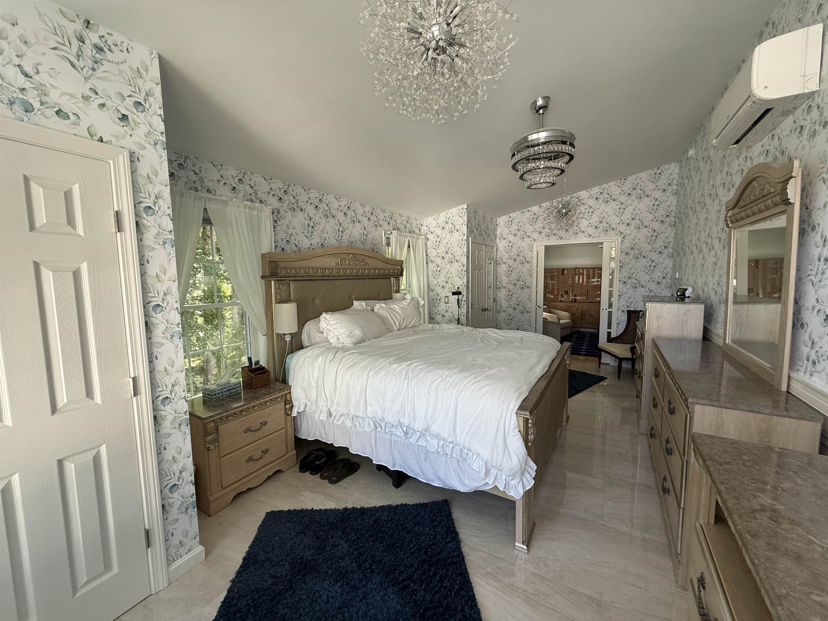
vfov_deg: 85.7
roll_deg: +1.6
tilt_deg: -6.1
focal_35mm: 14
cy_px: 310
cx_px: 414
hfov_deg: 102.1
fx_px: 335
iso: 160
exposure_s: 1/99
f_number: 2.2
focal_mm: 2.22
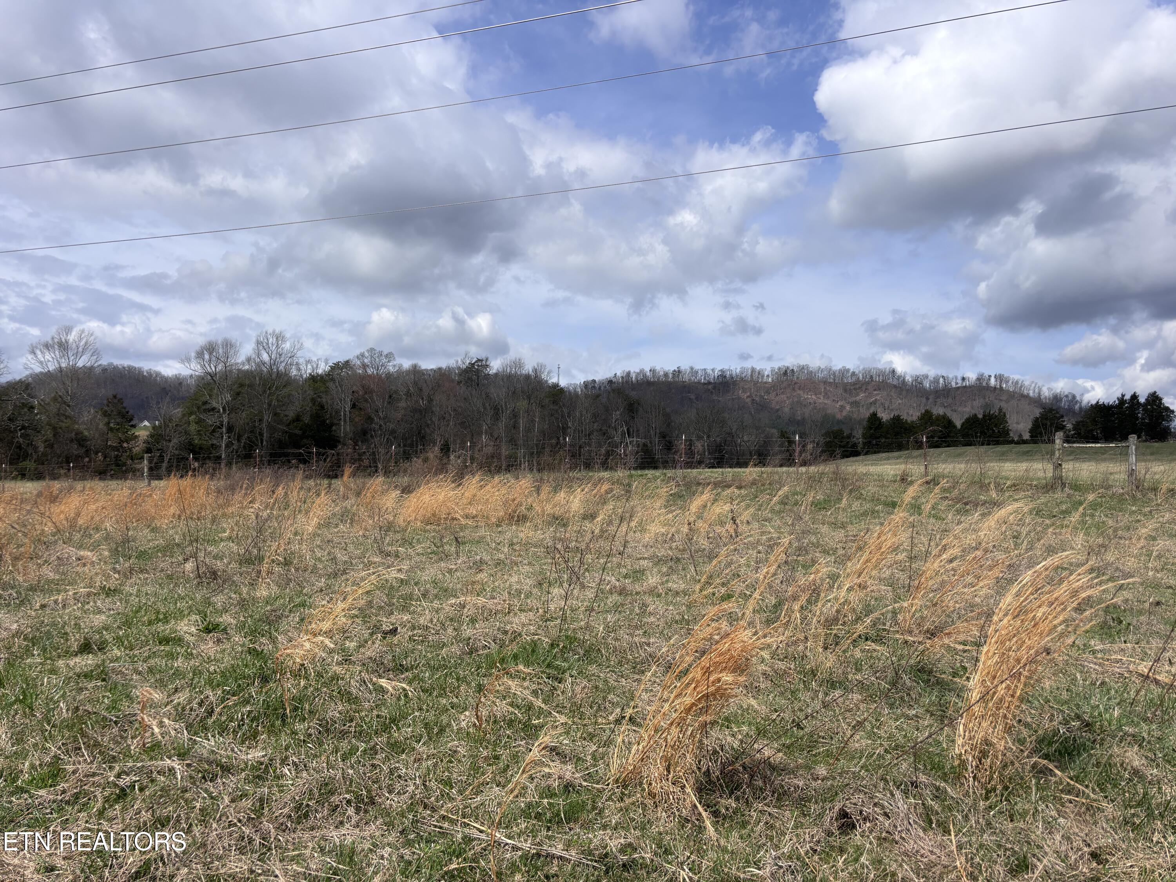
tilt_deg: +4.1
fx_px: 883
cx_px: 588
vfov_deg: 53.1
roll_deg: -0.7
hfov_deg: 67.3
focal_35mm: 26
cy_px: 441
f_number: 1.6
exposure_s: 1/5348
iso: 50
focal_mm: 5.96
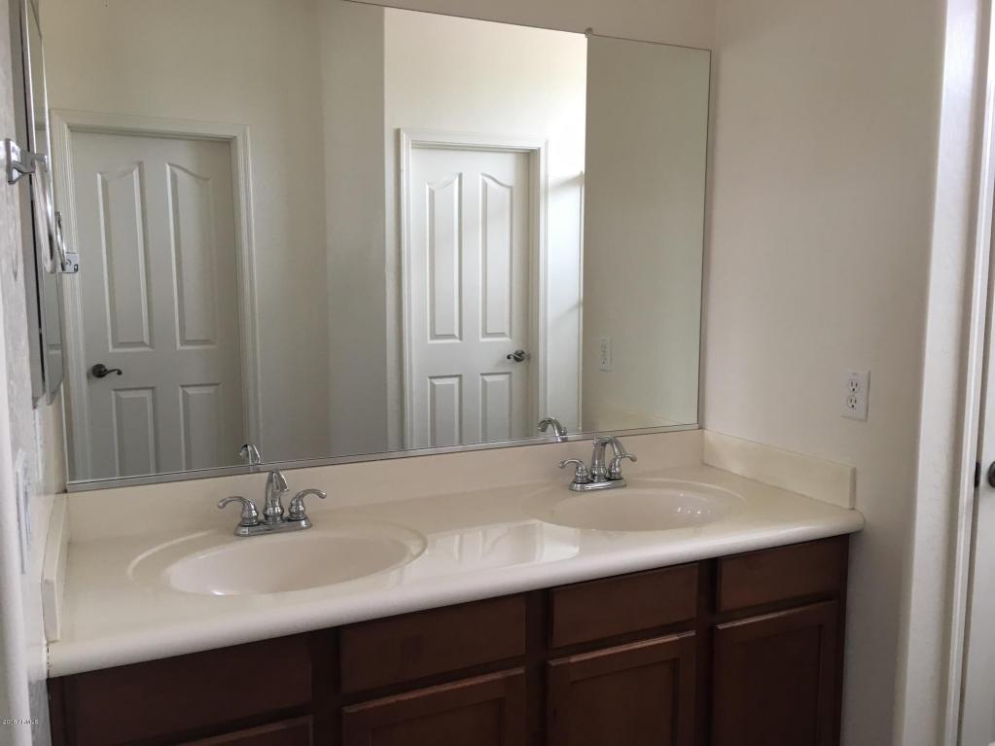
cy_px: 373
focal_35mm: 29
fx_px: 833
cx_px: 498
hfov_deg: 61.7
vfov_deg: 48.2
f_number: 2.2
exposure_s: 1/30
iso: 64
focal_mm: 4.15
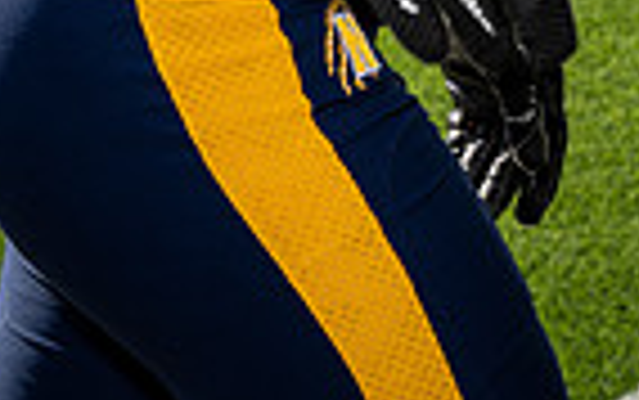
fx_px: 2980
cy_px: -593
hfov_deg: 12.2
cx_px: 387
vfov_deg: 7.2
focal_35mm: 171
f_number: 8
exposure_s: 1/250
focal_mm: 53
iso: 125
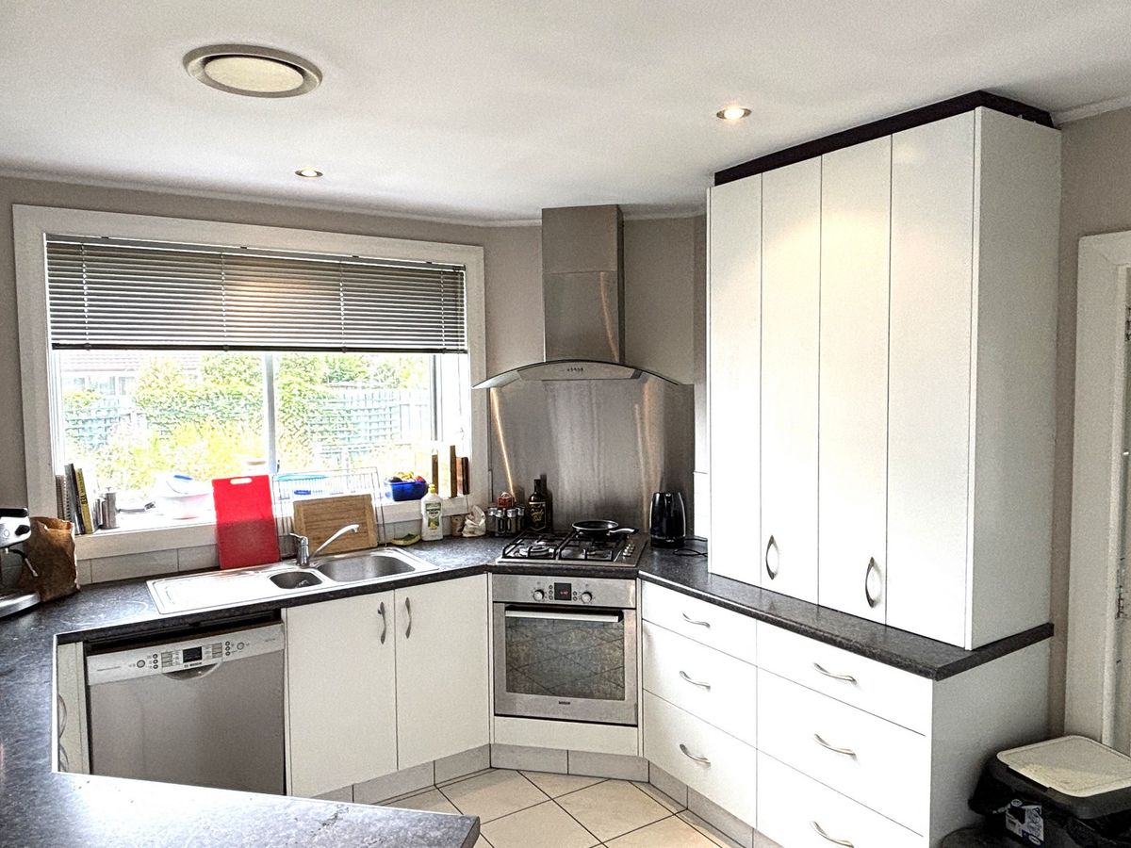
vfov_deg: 74.7
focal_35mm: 17
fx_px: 555
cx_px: 566
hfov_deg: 91.0
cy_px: 424
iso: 80
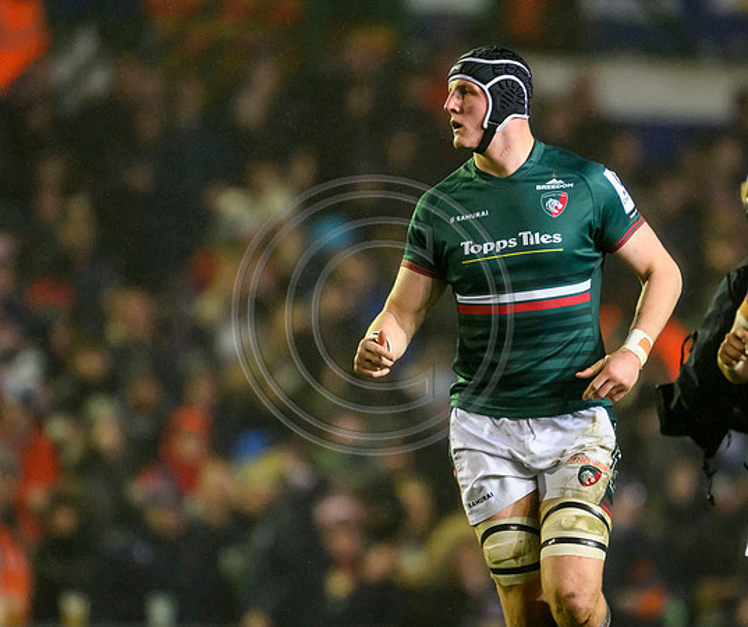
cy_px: 361
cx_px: 491
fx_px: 22385
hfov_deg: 1.9
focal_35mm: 993
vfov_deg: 1.6
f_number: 4
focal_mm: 560
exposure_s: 1/1250
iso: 8000
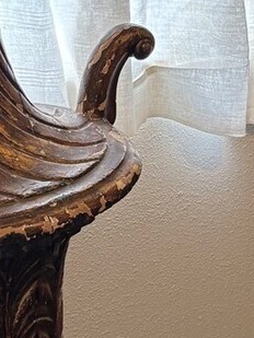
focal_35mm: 121
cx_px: 268
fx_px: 1183
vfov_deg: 16.1
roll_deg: -1.4
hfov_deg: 12.1
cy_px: 34
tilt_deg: -16.4
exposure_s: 1/60
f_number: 1.6
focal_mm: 5.96
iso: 160
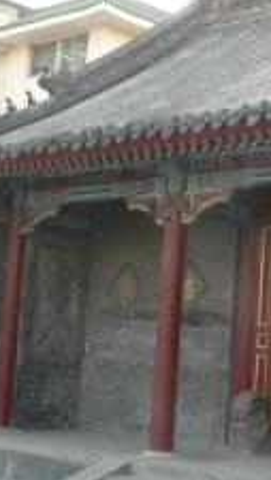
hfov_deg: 14.7
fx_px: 994
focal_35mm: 78
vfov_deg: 27.1
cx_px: 376
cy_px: 177
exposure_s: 1/40
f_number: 2.8
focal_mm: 6
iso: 80
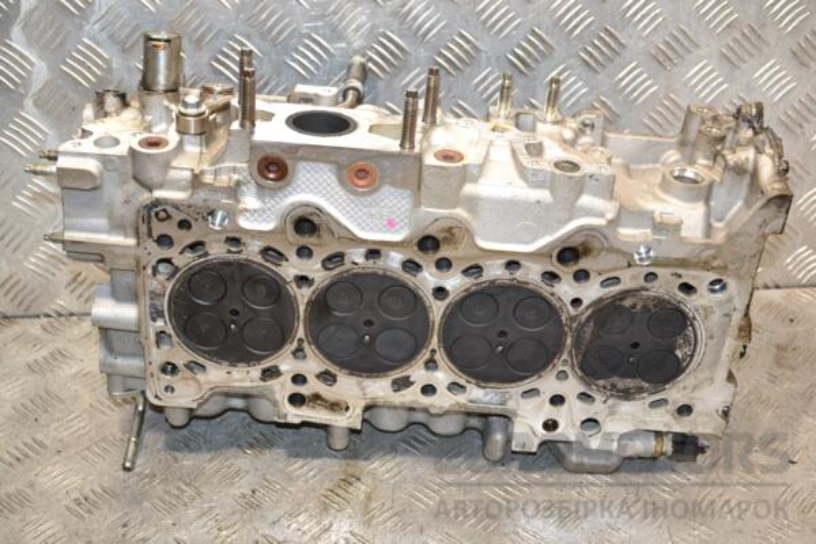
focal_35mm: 57
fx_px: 1292
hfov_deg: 35.1
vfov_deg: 23.8
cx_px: 408
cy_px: 272
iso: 800
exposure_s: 1/200
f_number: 5
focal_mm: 38
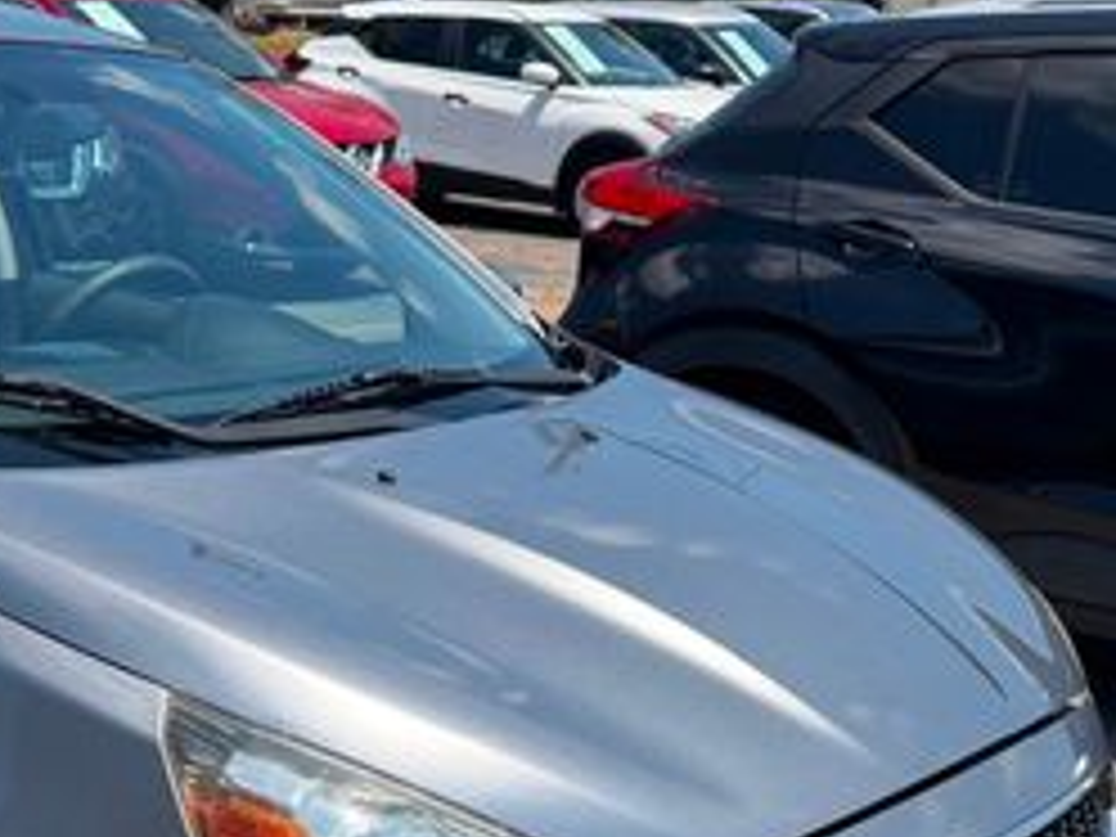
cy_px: 783
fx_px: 1999
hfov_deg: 29.9
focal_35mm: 62
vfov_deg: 22.9
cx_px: 112
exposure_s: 1/4405
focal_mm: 6.76
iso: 100
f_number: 1.78
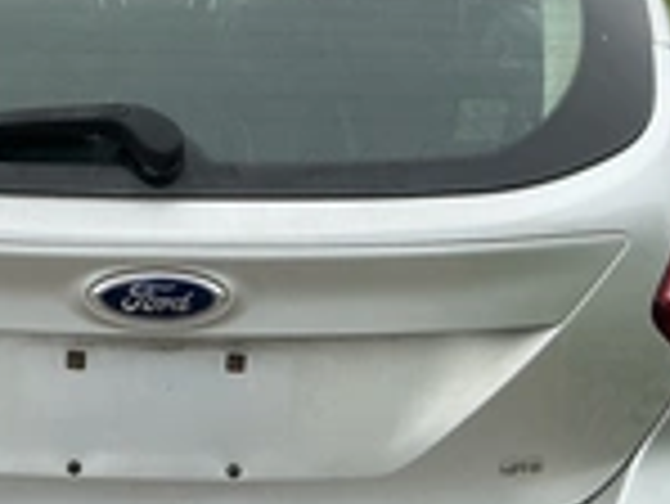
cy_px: 284
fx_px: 1453
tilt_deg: -18.8
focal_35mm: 75
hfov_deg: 25.6
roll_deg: -1.1
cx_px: 157
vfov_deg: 19.7
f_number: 1.8
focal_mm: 3
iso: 25
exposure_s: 1/1342
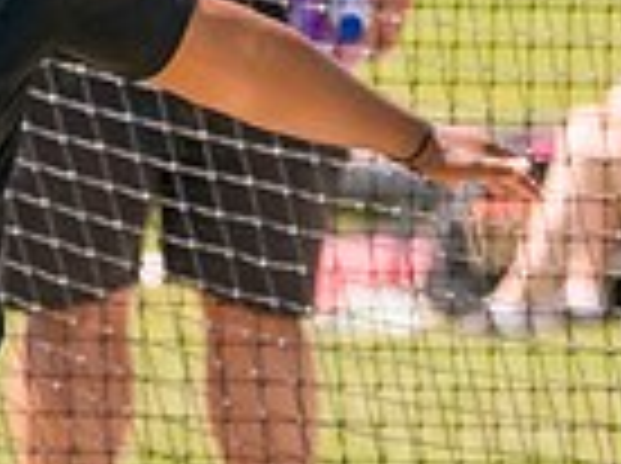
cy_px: 148
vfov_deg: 1.0
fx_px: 25878
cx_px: 557
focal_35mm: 1445
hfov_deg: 1.4
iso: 640
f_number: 7.1
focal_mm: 250
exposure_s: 1/2000
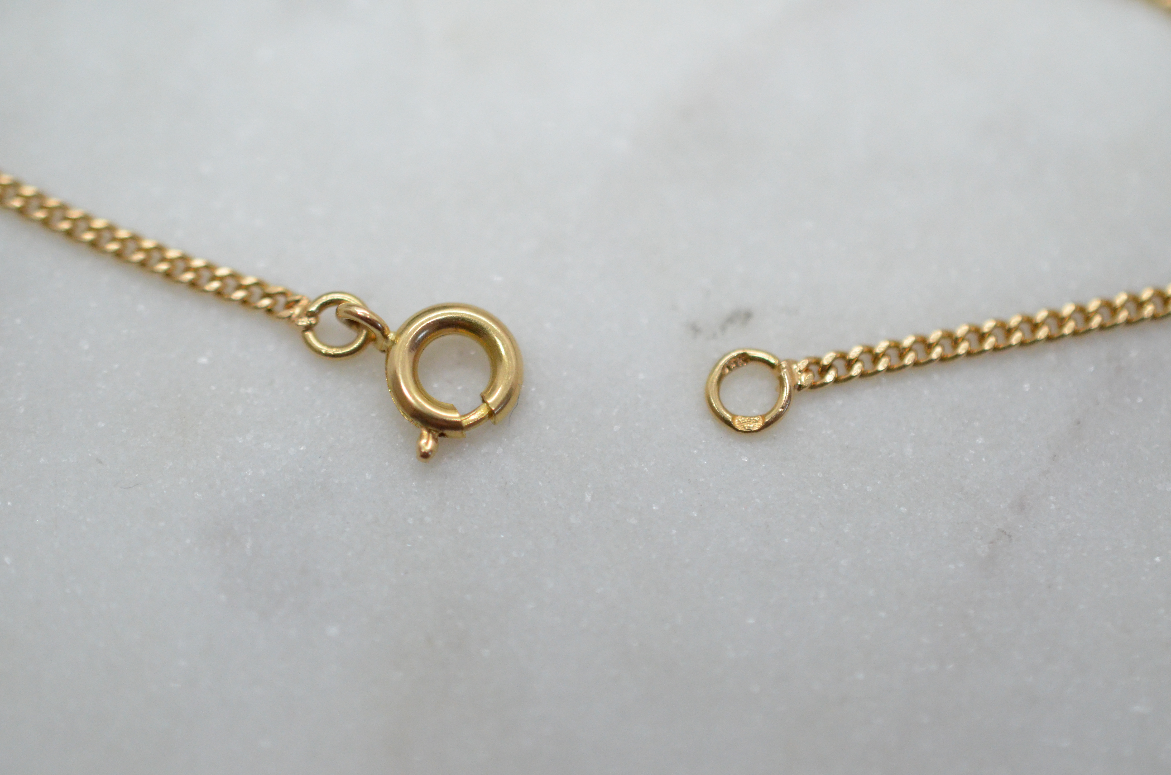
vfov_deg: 22.5
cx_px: 586
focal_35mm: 60
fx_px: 1948
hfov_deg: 33.5
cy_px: 388
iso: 3200
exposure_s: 1/2000
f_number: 4
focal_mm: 40
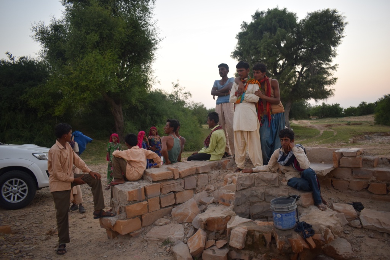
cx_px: 195
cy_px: 130
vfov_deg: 47.9
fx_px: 293
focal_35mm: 27
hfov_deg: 67.4
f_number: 4
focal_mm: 18
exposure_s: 1/60
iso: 560
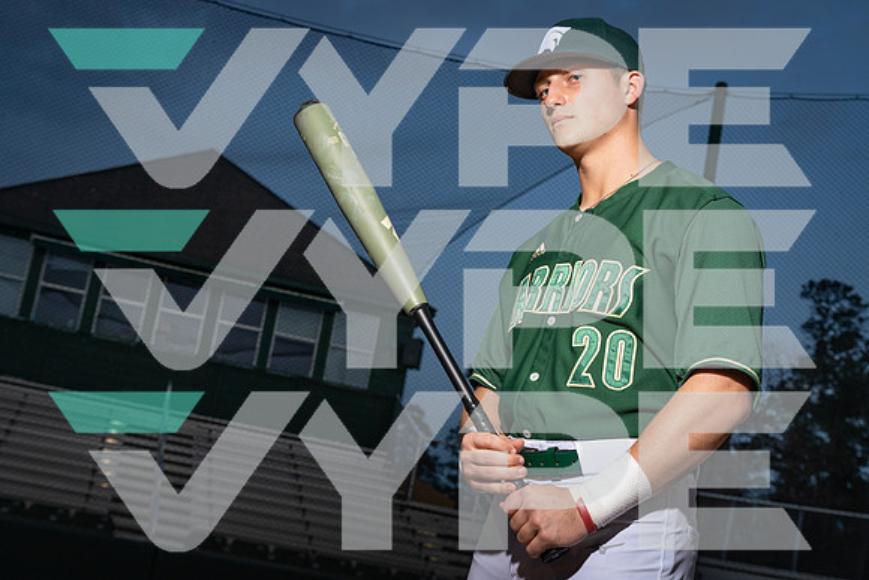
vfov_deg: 23.4
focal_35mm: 58
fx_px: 1400
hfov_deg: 34.5
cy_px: 290
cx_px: 434
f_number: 8
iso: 200
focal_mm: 58
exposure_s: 1/125
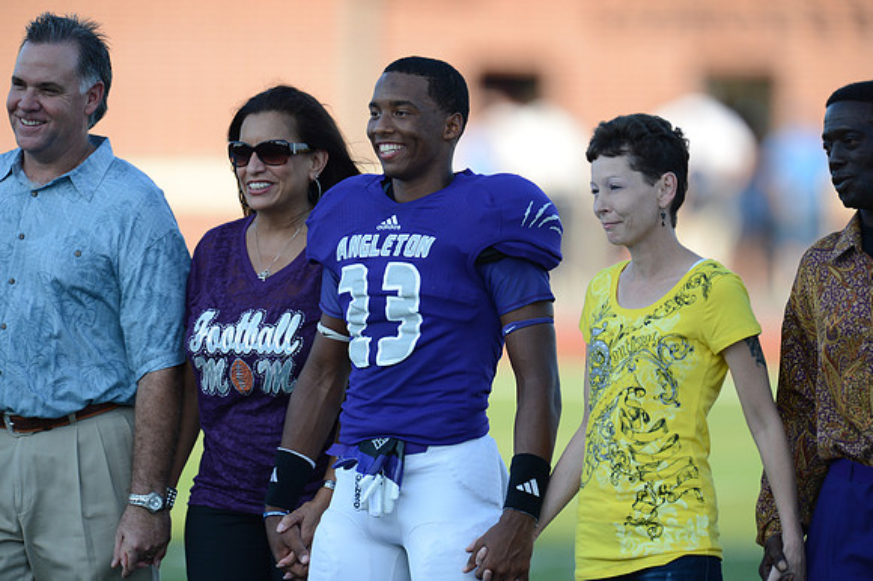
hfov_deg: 3.8
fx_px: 13329
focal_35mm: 550
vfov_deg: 2.5
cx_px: 436
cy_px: 290
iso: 800
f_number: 4
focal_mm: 550
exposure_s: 1/1600
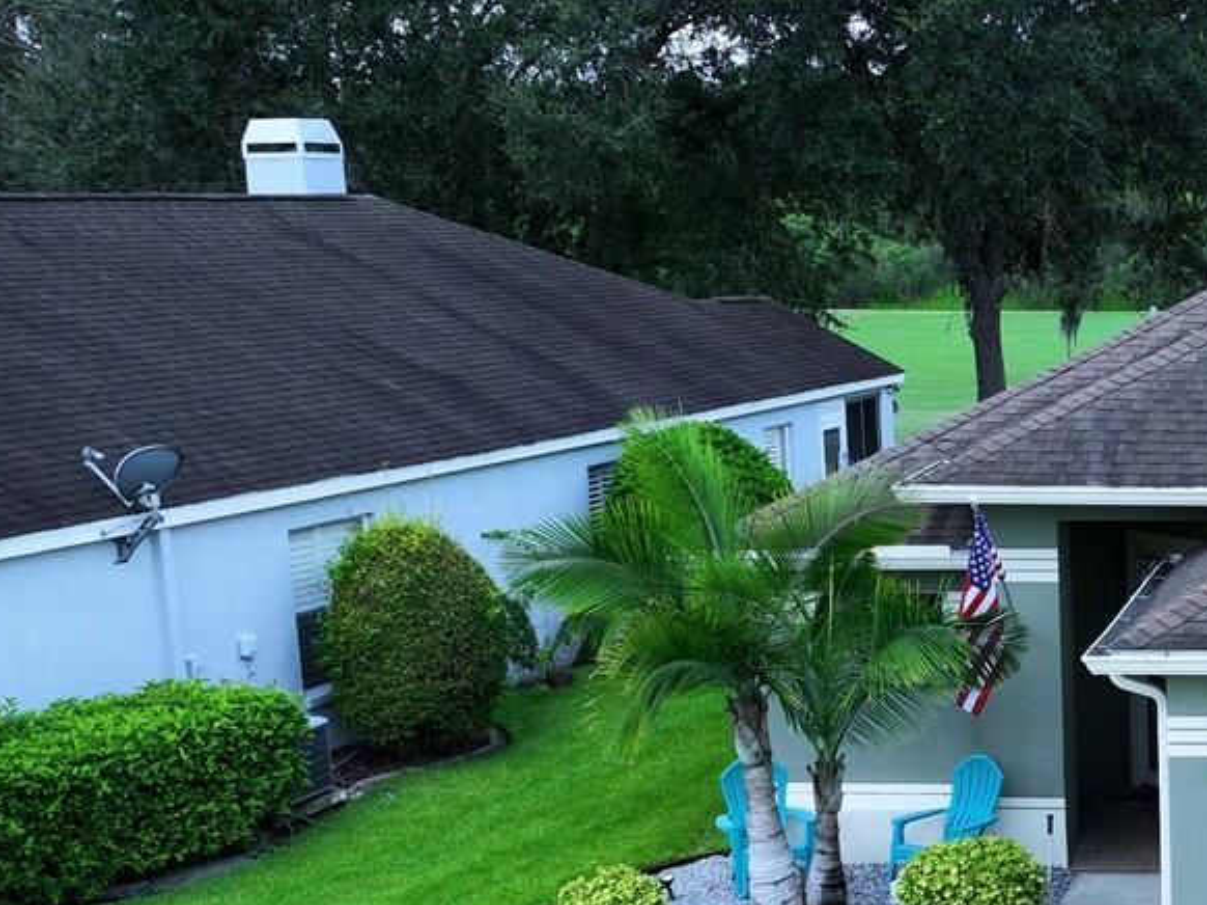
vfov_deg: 21.9
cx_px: 1336
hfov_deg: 26.9
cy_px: 726
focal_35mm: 66
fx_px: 2300
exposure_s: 1/320
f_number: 3.2
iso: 100
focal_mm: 12.29
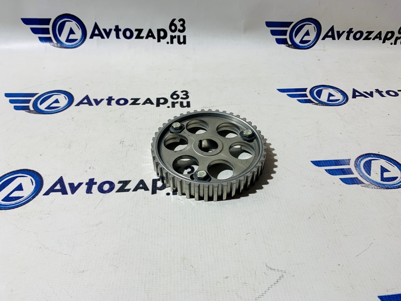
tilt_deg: -43.5
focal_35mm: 26
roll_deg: -1.4
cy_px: 150
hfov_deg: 67.3
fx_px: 301
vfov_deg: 53.1
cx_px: 200
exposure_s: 1/100
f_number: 1.8
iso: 50
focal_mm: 4.25
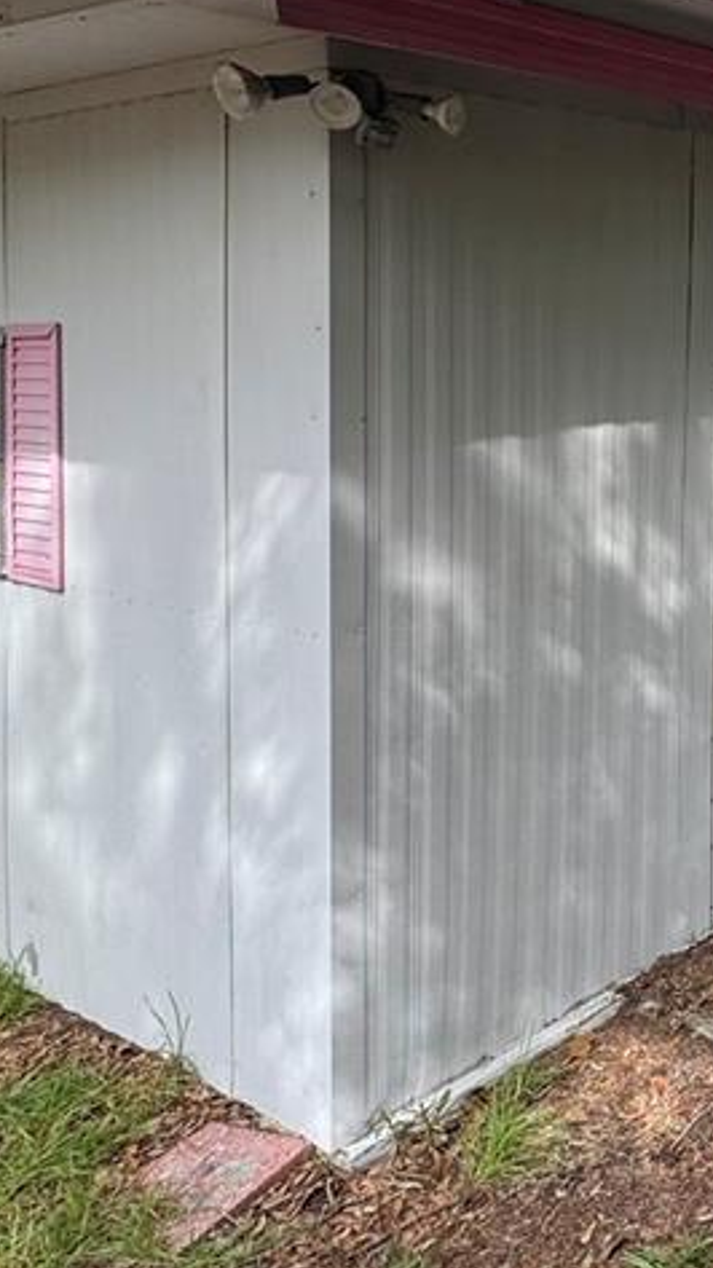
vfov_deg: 58.3
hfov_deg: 25.6
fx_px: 1109
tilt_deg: -2.5
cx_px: 1096
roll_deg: -3.8
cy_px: 434
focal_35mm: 33
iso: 40
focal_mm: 2.22
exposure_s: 1/294
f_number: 2.2
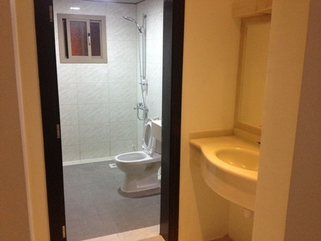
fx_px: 325
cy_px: 120
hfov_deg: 52.6
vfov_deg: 40.7
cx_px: 160
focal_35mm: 35
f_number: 2.4
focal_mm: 4.28
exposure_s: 1/20
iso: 320
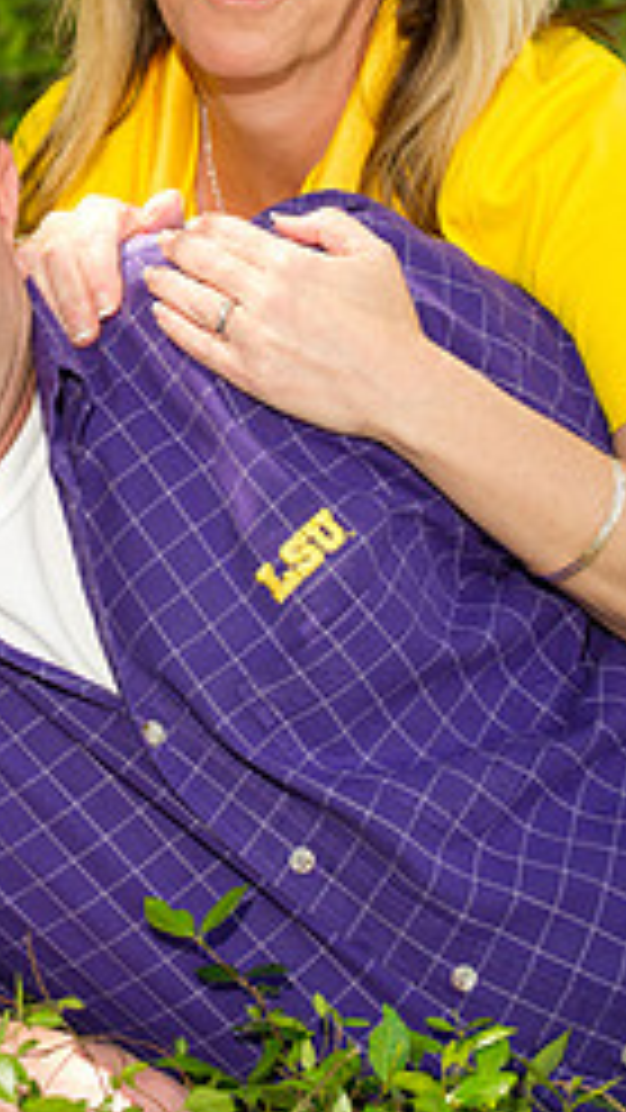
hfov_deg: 6.1
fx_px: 5900
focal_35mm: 200
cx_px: 74
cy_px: 302
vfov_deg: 10.8
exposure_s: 1/200
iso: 400
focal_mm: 105
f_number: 5
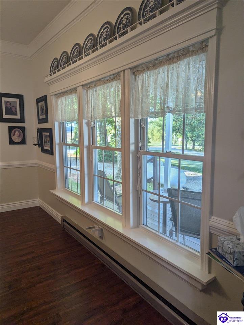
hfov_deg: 56.9
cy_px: 162
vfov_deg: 71.5
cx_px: 122
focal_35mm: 24
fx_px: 225
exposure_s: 1/120
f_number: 1.85
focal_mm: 6.81
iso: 60
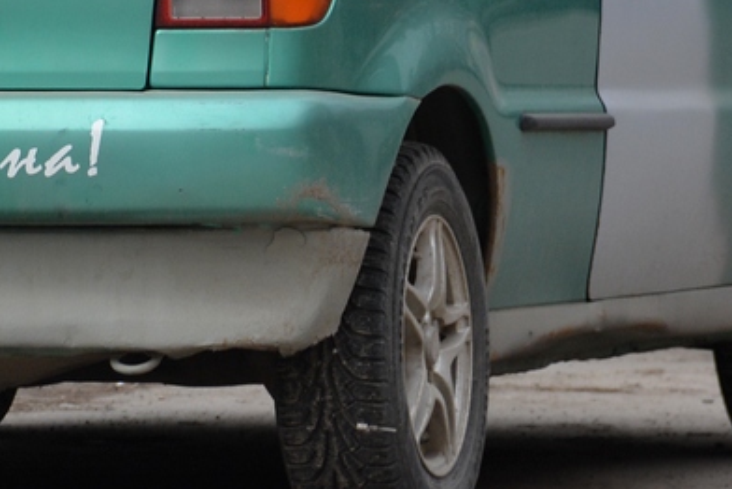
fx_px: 19575
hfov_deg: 2.1
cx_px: 114
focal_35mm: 962
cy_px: -82
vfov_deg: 1.4
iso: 400
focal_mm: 210
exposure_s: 1/500
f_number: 6
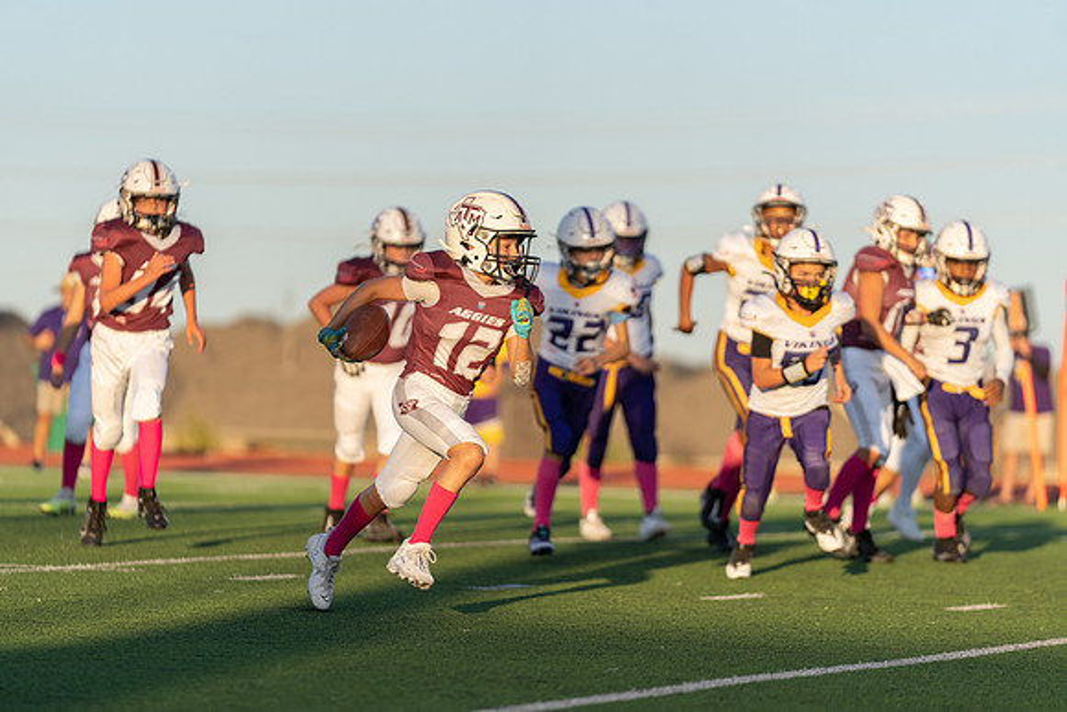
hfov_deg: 10.3
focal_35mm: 200
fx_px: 5929
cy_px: 356
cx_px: 534
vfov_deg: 6.9
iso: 250
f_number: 2.8
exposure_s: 1/2000
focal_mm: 200
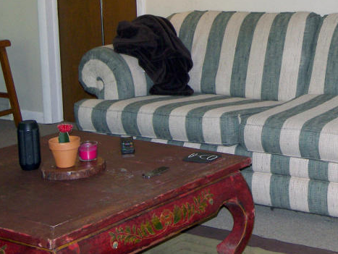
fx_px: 899
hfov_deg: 20.7
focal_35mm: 92
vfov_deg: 15.9
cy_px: 31
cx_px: 327
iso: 100
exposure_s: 1/40
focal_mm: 8.8
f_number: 3.2
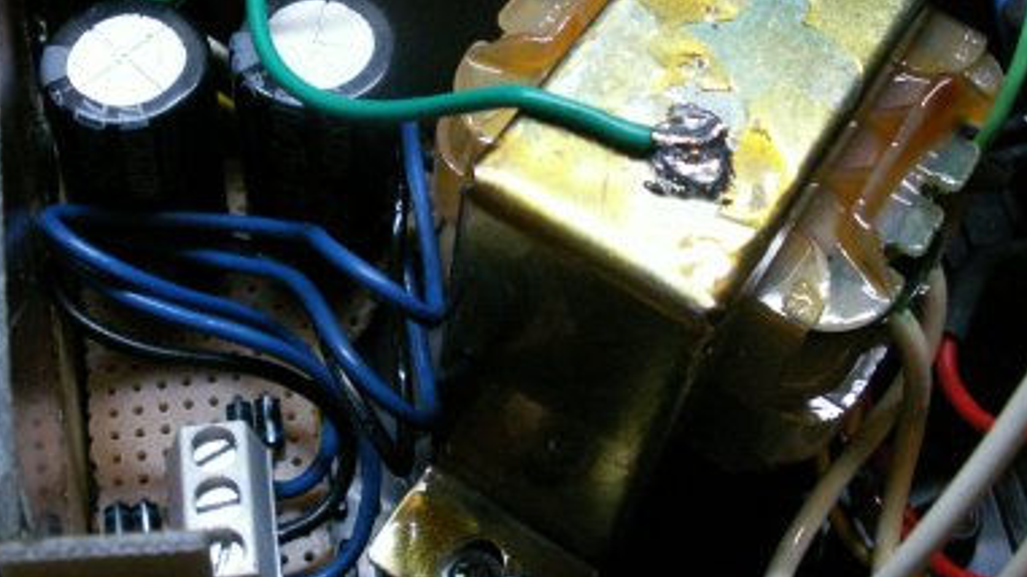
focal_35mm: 60
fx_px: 1633
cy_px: 197
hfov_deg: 34.8
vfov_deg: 20.0
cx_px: 423
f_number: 2.8
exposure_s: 1/30
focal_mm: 5.86
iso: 160
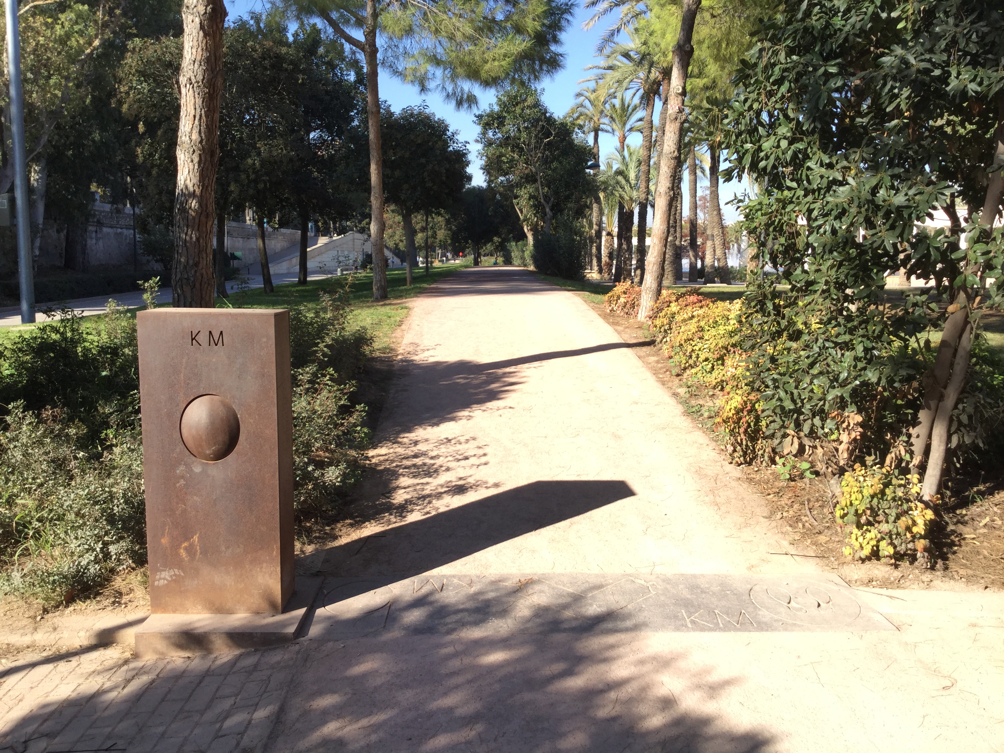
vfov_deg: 45.4
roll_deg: -0.1
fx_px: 899
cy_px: 376
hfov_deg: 58.4
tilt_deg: -9.7
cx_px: 502
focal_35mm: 31
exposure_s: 1/420
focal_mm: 3.3
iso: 25
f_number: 2.4
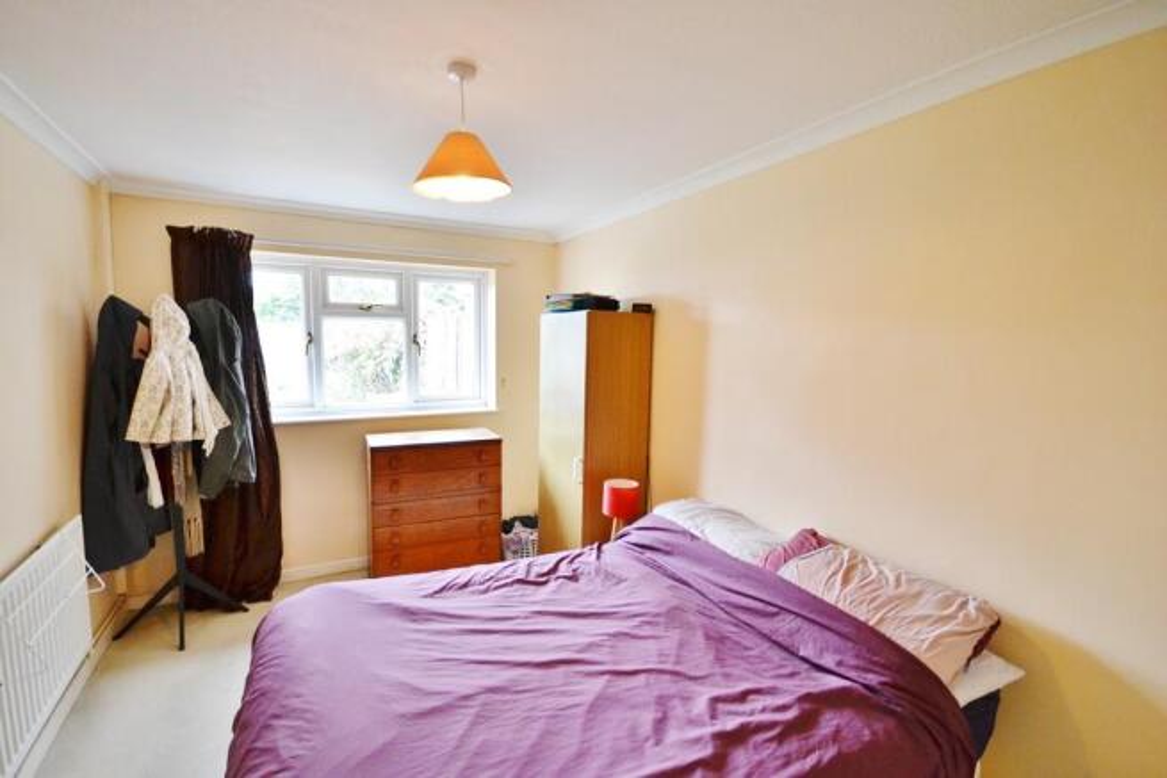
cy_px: 389
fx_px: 486
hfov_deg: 100.4
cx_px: 584
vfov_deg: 77.4
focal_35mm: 15
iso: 800
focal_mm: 10
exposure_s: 1/60
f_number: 4
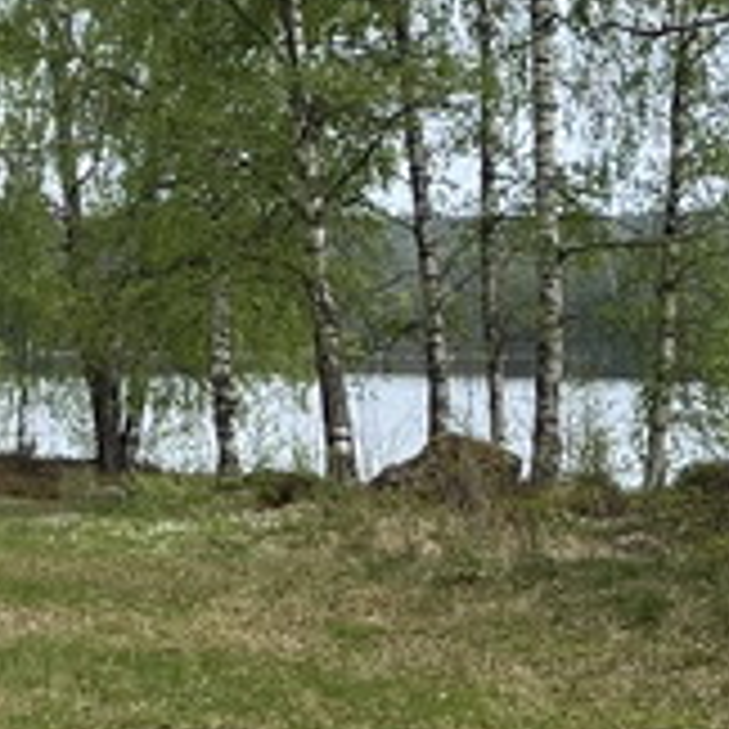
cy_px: -428
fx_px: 3240
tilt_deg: +12.1
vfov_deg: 12.1
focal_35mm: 136
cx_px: -248
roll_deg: -0.7
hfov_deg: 12.4
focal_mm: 5.1
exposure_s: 1/2825
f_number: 1.6
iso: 50
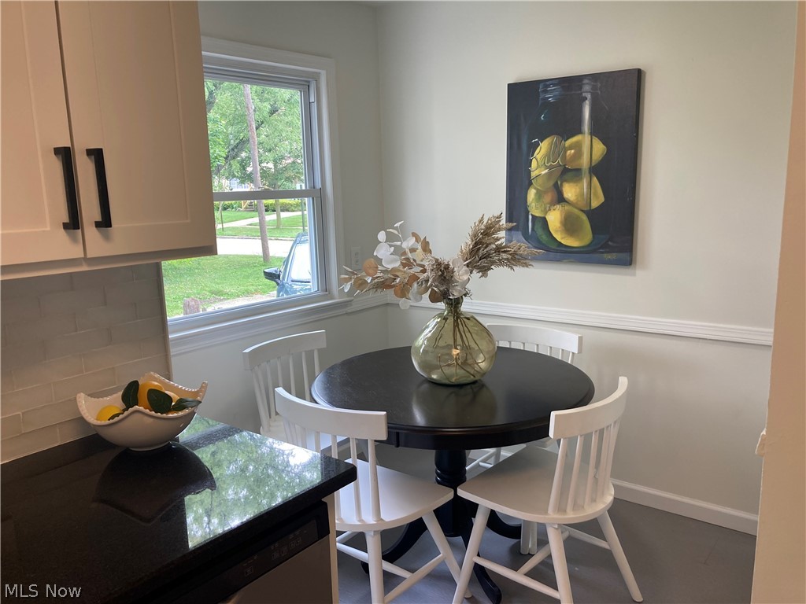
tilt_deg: -10.6
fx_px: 652
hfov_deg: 63.4
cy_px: 302
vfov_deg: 49.7
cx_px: 403
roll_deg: +0.5
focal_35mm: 28
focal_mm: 3.99
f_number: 1.8
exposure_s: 1/120
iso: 64
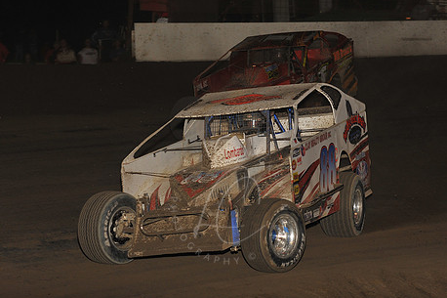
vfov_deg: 10.3
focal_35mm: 133
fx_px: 1651
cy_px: 115
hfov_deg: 15.4
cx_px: 228
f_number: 6.3
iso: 800
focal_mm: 105
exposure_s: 1/320
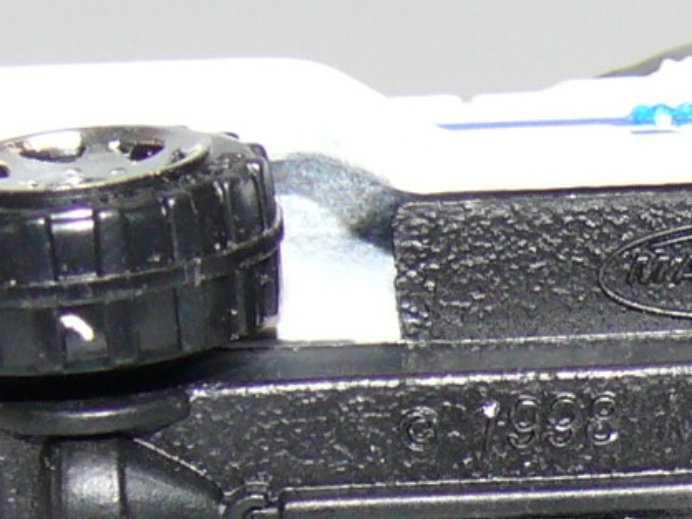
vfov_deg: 3.6
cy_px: 532
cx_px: 908
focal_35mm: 414
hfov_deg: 4.8
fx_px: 8279
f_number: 4
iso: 100
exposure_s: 1/30
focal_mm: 13.8
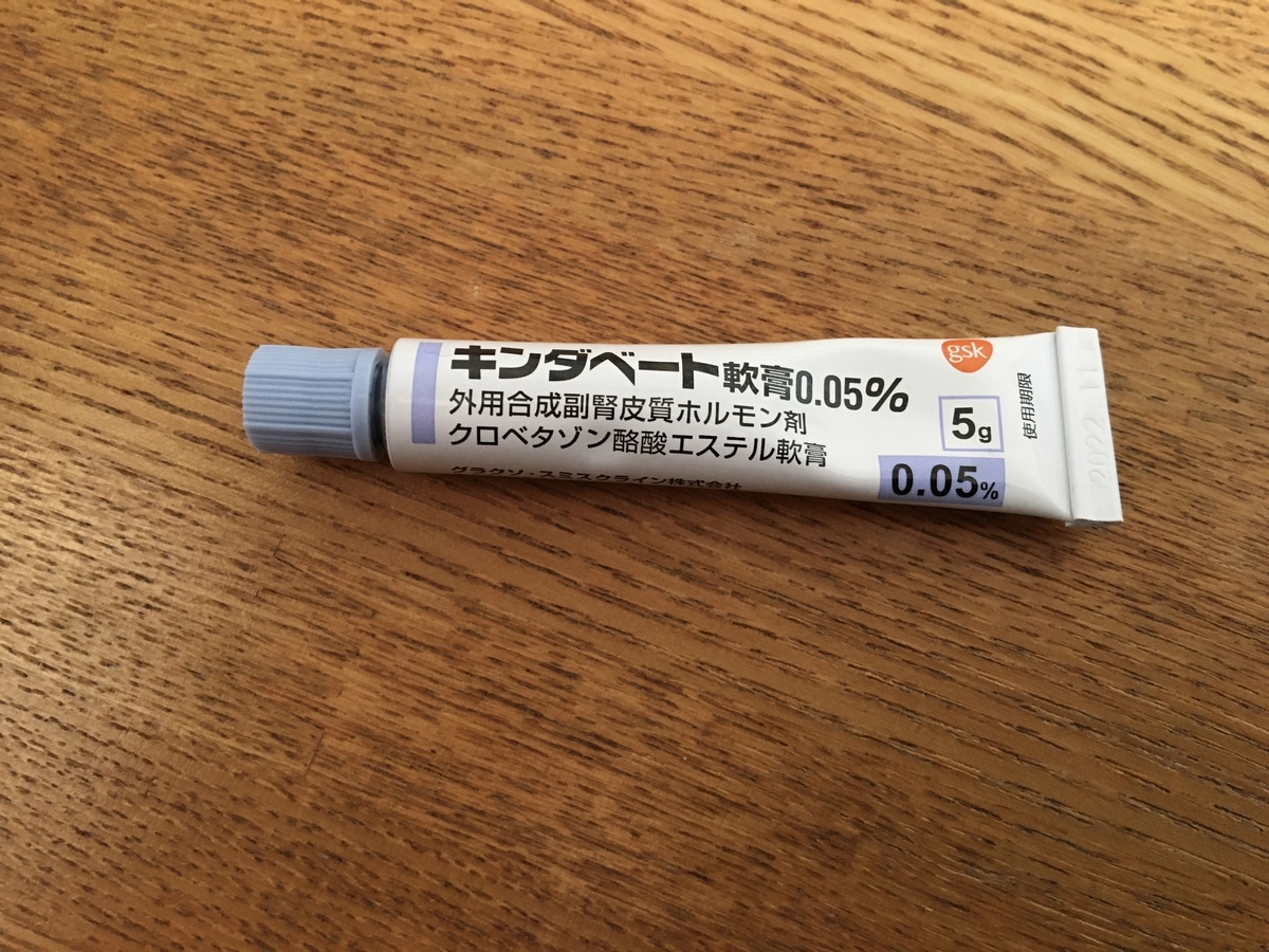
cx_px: 634
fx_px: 1063
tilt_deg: -77.3
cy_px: 476
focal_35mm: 29
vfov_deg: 48.2
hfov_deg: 61.7
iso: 160
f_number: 2.2
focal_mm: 4.15
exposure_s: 1/30
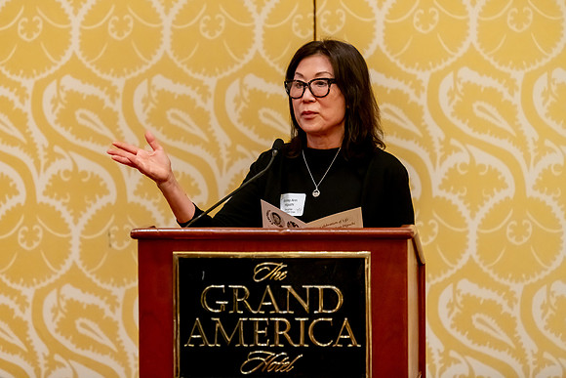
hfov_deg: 12.2
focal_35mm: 169
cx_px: 236
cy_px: 158
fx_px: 2656
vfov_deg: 8.1
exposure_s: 1/200
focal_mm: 145
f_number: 2.8
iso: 5000
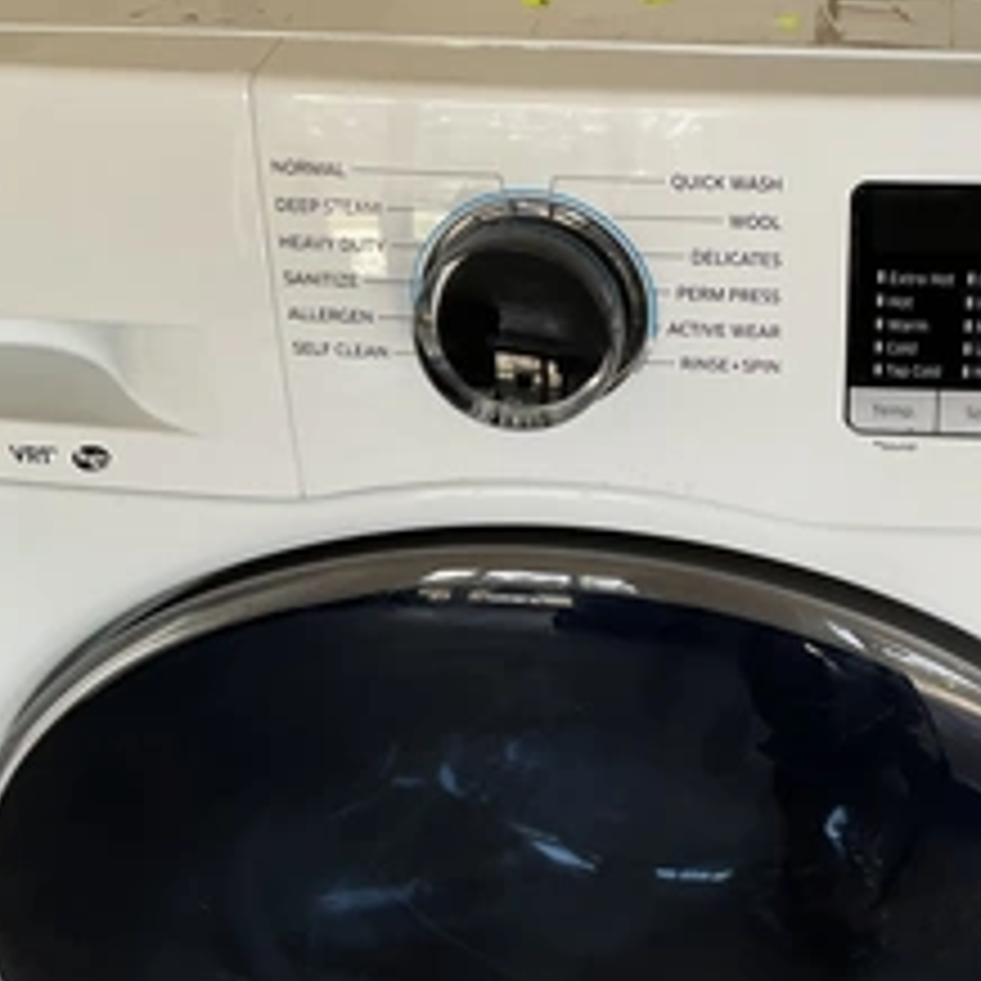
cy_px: 328
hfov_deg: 34.7
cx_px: 810
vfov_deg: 35.7
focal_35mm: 47
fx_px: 1507
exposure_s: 1/120
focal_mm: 3
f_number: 1.8
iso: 32
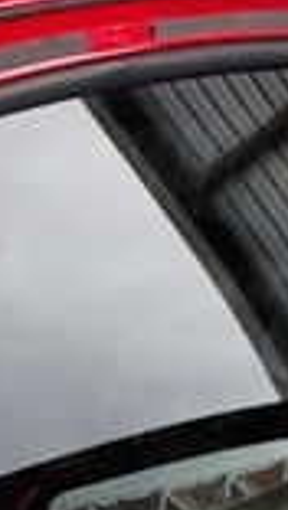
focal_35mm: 126
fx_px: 1707
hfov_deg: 9.5
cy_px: 579
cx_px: -52
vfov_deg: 16.4
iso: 100
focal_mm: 5.4
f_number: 3.2
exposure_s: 1/80
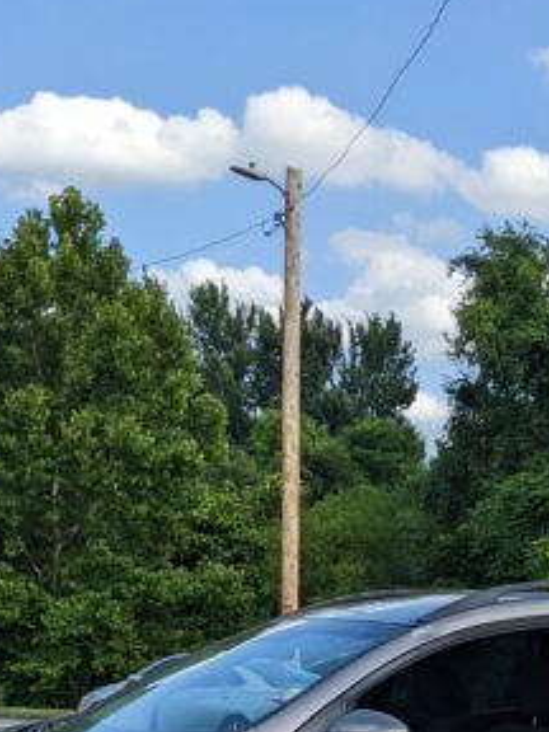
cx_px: 318
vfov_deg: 23.9
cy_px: 859
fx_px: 1586
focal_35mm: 75
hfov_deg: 19.6
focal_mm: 4.38
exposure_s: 1/2611
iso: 65
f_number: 1.73
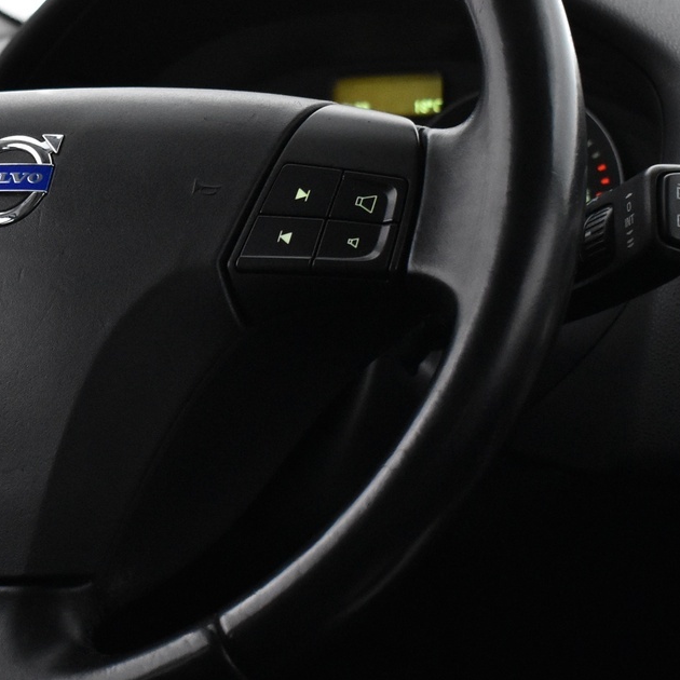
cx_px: 50
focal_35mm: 95
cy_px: 263
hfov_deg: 18.0
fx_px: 2113
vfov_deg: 18.3
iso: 3200
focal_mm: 29
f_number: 4.2
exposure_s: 1/50
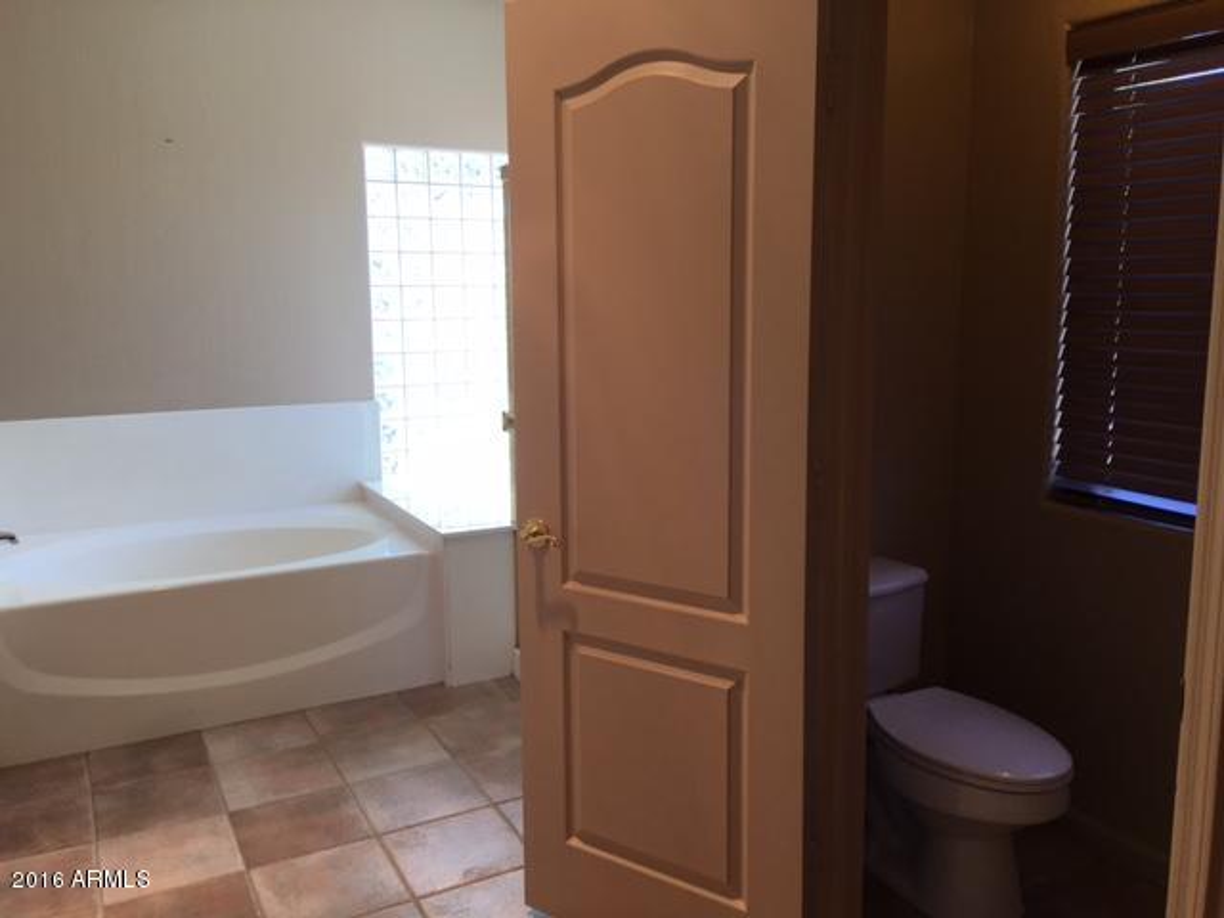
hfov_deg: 61.7
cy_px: 459
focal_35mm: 29
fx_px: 1025
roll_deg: -0.2
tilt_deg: -7.7
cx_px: 612
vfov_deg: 48.2
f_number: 2.2
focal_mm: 4.15
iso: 32
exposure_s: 1/60
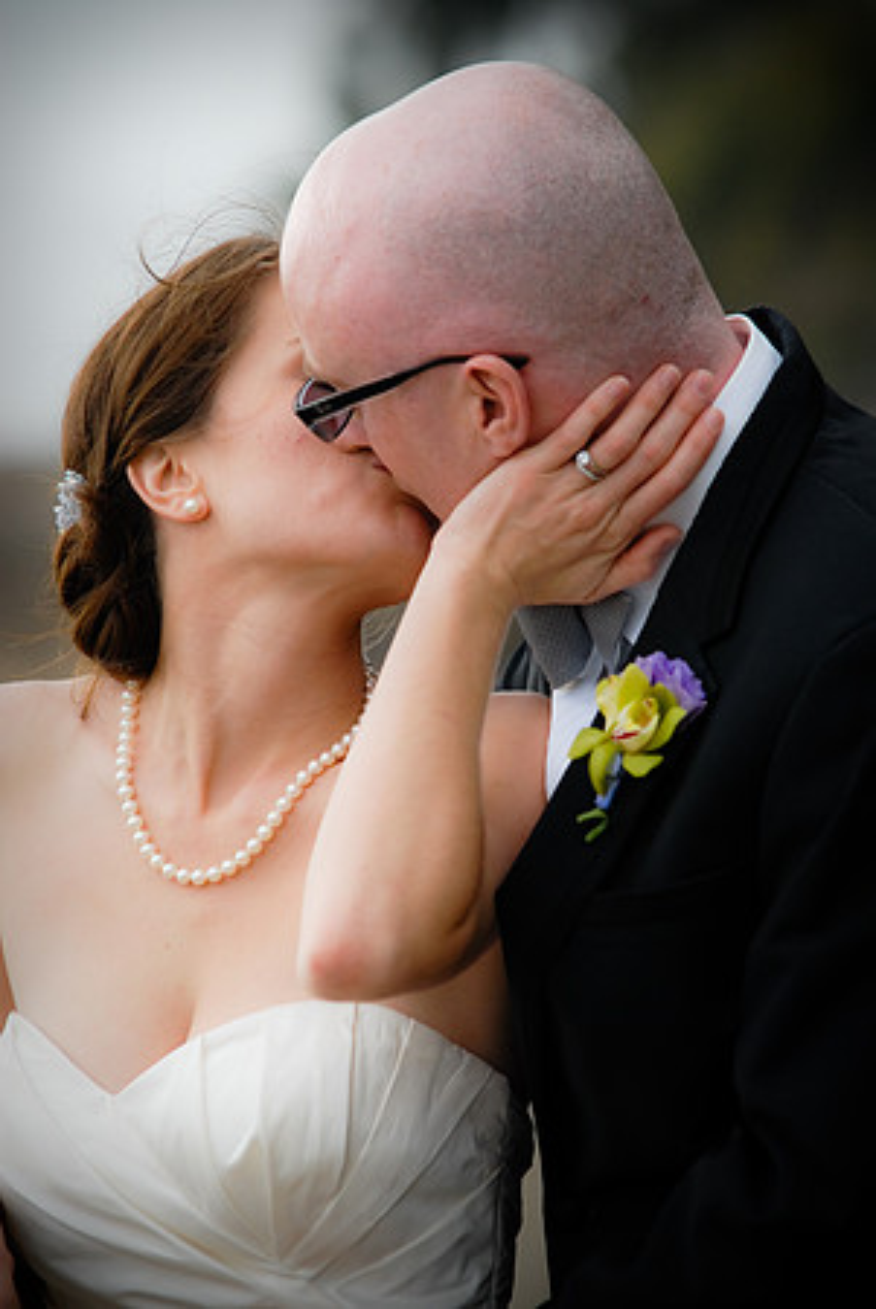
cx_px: 438
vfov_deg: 7.4
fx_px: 10105
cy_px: 654
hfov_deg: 5.0
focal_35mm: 278
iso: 250
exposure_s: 1/640
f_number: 4.5
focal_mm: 185
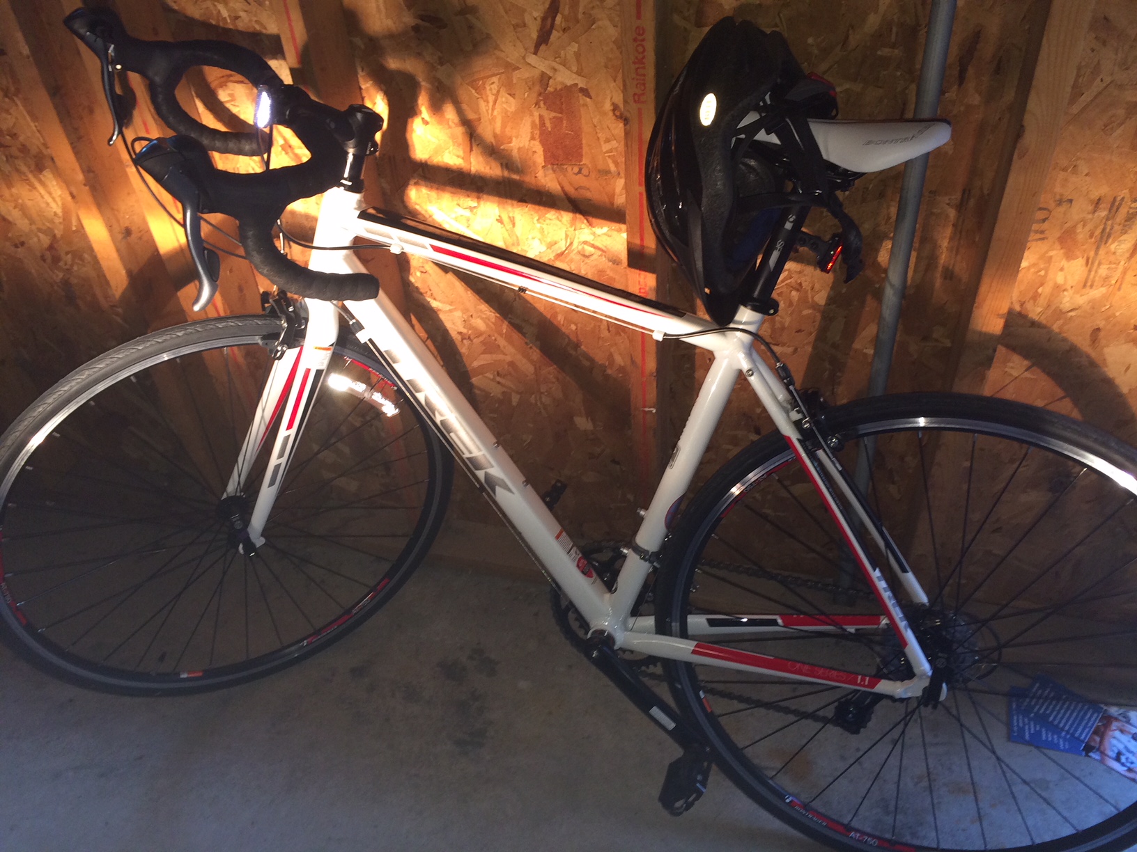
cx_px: 568
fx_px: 985
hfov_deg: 60.0
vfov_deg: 46.8
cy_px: 426
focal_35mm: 30
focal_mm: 4.12
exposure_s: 1/30
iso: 80
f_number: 2.2
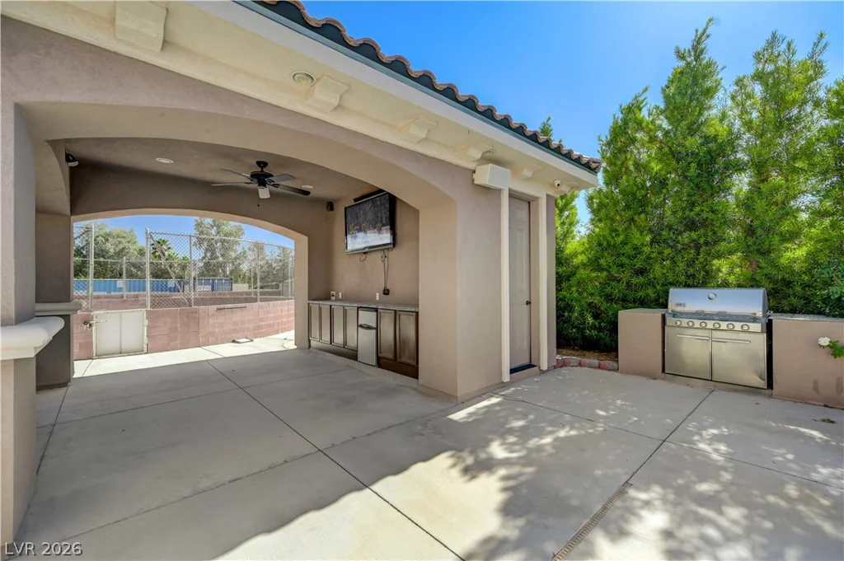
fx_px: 351
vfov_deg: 77.2
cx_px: 422
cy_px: 280
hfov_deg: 100.4
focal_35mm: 15
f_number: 8
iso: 800
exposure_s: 1/400
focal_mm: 15
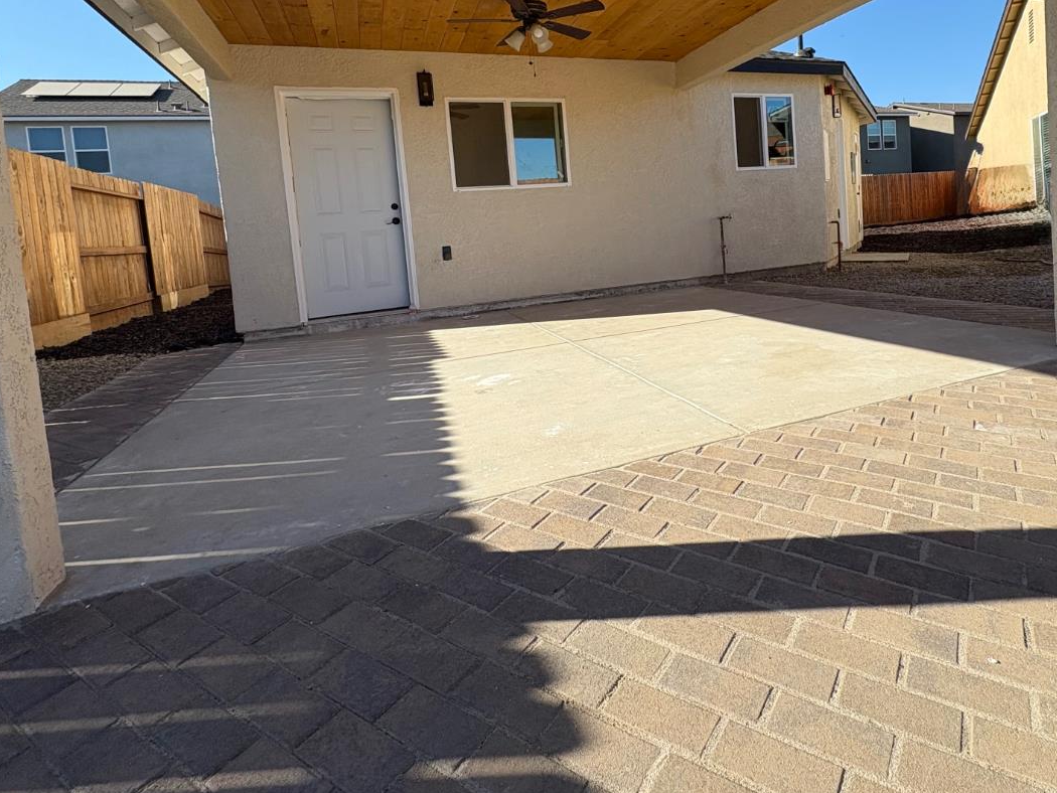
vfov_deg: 64.2
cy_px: 259
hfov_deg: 81.0
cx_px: 620
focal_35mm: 20
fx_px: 611
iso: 40
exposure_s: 1/1477
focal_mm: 2.22
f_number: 2.2
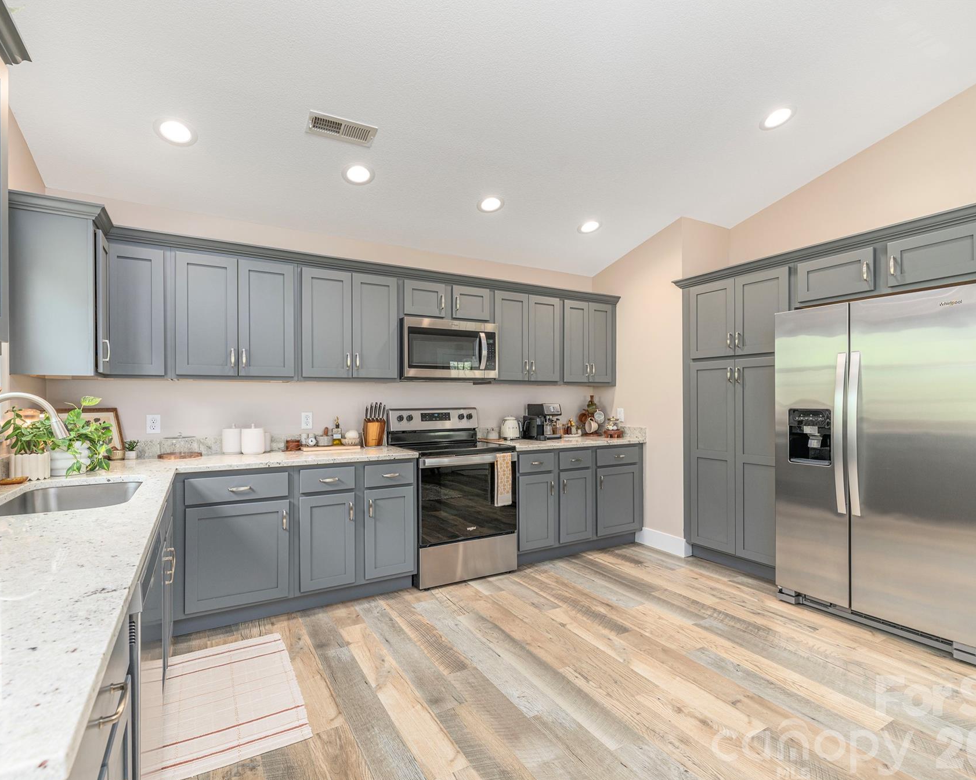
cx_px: 467
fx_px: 462
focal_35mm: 16
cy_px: 393
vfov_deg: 80.4
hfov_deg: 93.1
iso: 320
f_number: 7.1
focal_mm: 14
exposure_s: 1/100
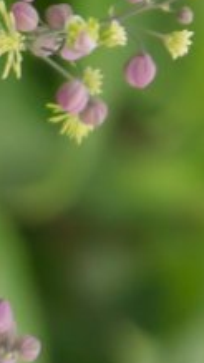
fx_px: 4553
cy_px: 70
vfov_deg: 4.6
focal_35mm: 473
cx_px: -415
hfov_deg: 2.5
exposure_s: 1/500
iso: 1250
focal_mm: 55
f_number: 5.6
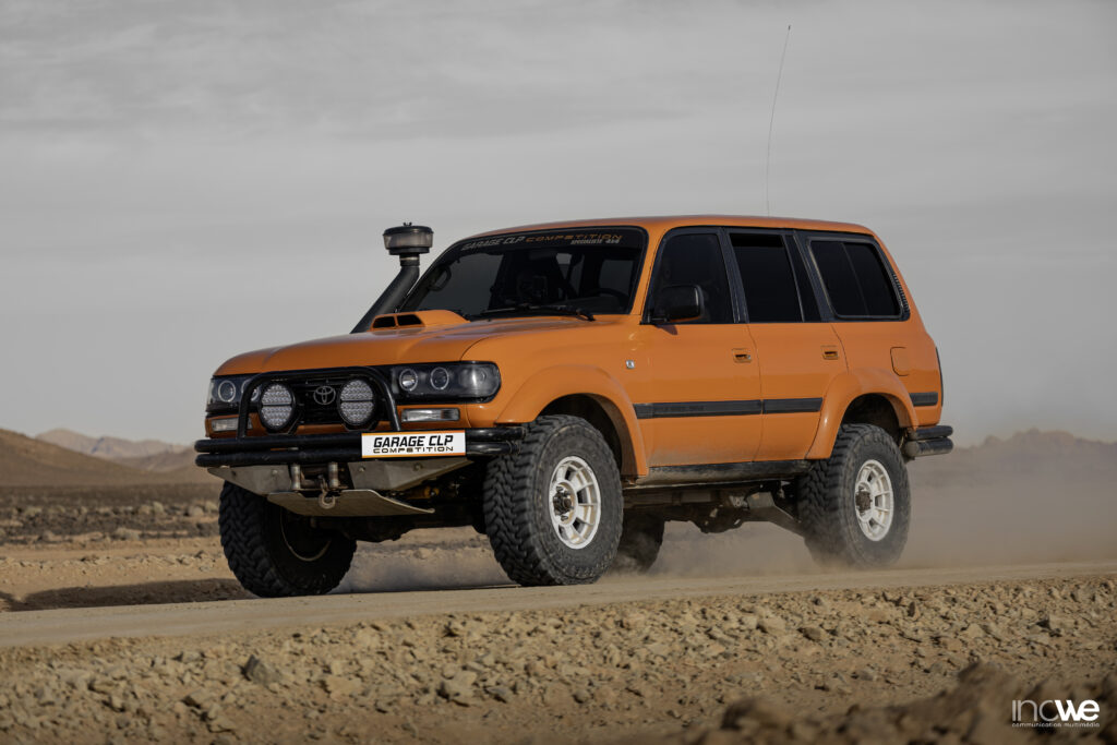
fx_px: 6516
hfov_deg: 9.8
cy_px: 372
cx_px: 558
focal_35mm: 210
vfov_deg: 6.5
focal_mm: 140
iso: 1600
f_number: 2.8
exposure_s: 1/200
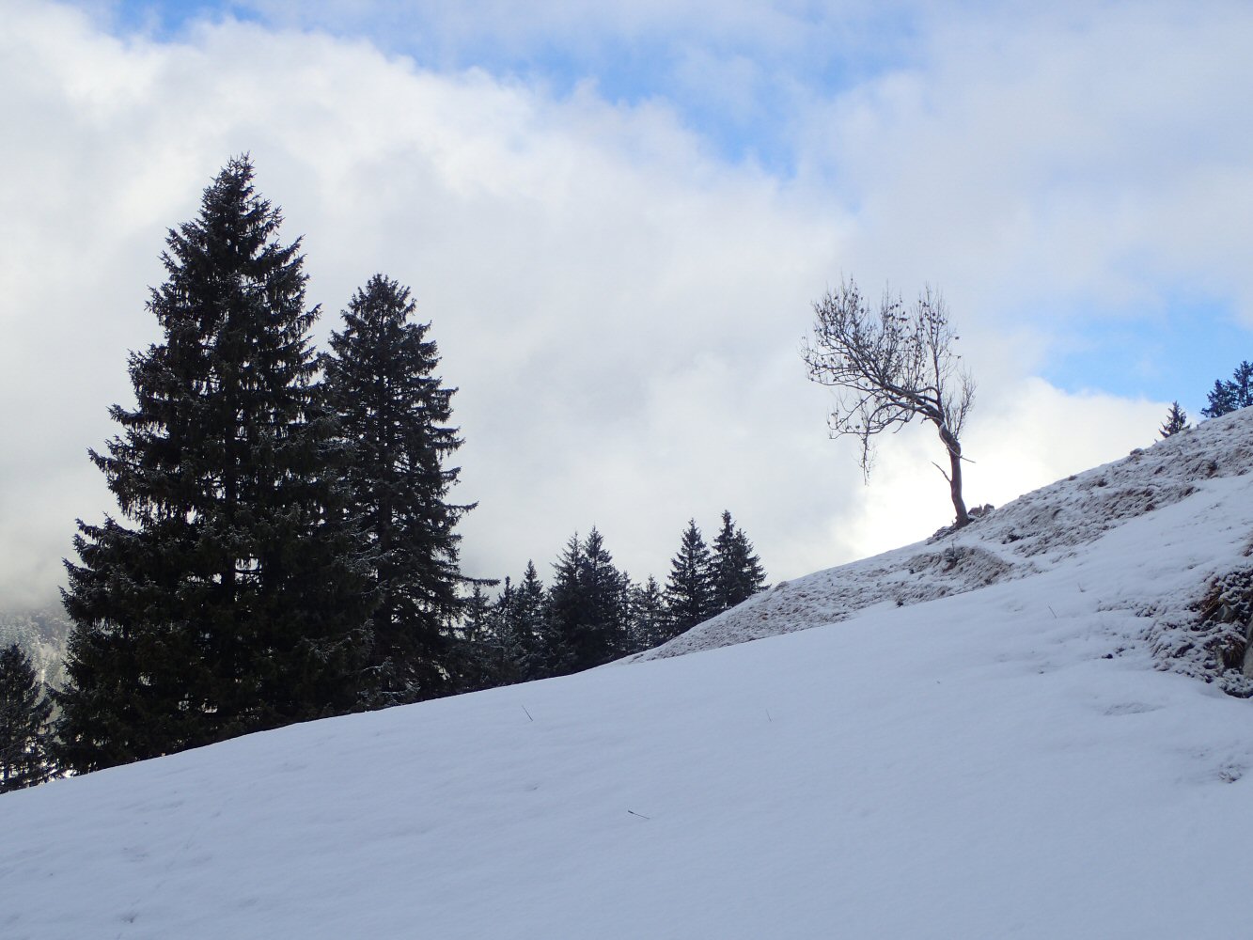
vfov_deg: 29.7
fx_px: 1774
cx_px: 626
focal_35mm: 49
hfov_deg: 38.9
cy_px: 470
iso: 100
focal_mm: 8.99
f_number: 4.5
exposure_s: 1/500
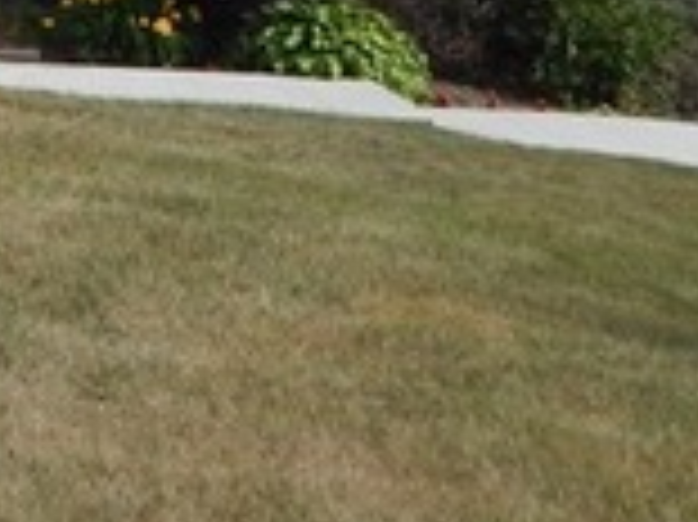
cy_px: -400
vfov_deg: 13.9
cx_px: -140
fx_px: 1914
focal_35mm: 95
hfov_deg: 19.5
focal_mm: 4
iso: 125
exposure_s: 1/500
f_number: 6
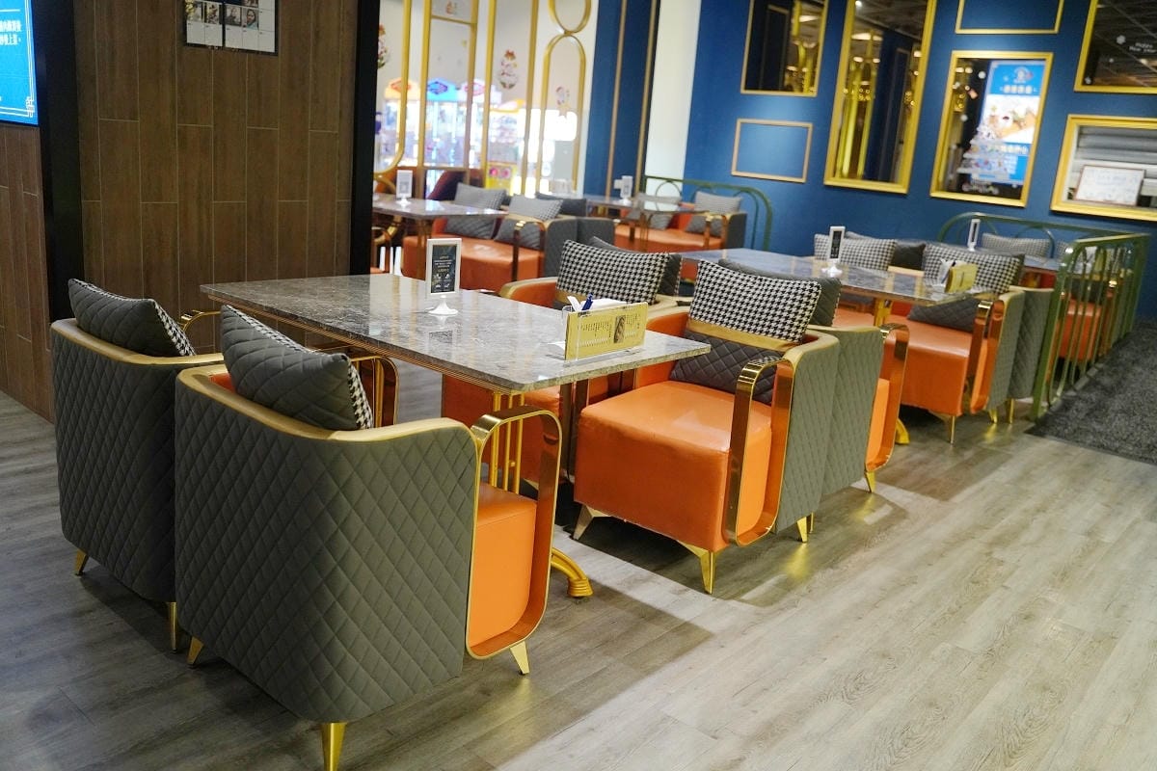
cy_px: 386
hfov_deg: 61.9
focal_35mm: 30
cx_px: 578
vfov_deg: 43.6
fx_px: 964
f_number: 2.8
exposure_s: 1/160
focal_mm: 30
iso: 4000
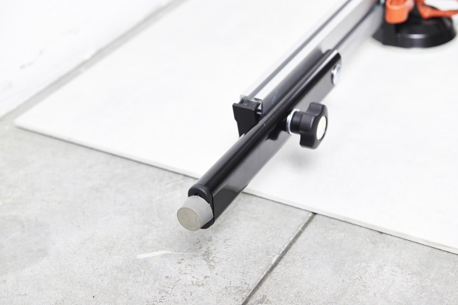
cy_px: 152
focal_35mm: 70
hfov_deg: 28.8
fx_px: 890
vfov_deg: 19.4
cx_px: 229
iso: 160
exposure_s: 1/125
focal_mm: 70
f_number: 7.1
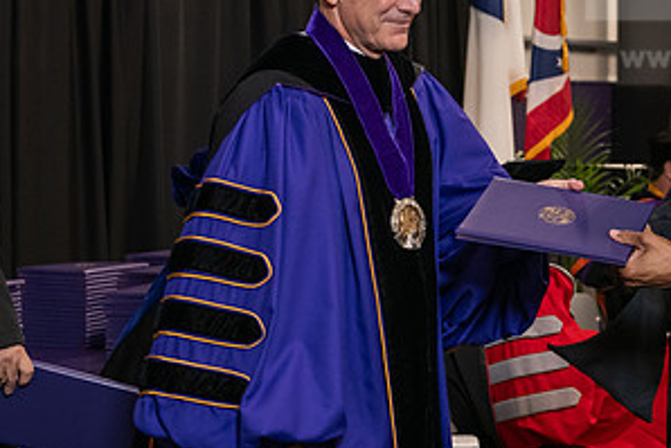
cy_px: 105
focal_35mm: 113
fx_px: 2107
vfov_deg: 12.1
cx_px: 518
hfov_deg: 18.0
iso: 2000
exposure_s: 1/125
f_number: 5
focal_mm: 58
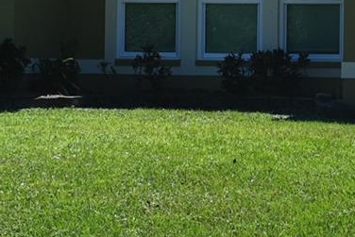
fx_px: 1509
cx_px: 331
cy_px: 70
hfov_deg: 13.3
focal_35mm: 153
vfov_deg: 9.0
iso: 100
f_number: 7.1
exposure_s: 1/400
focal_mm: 24
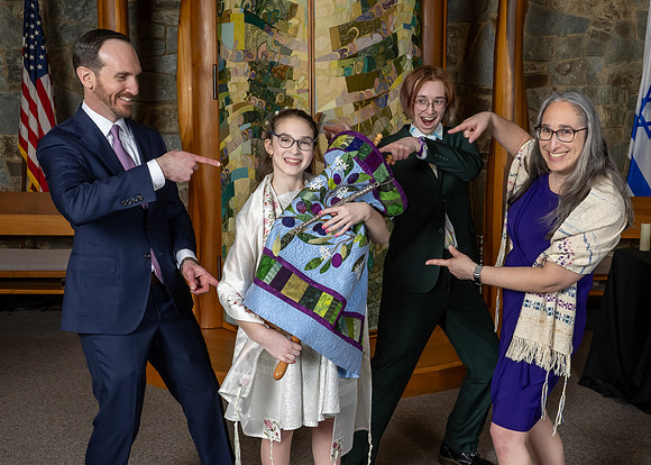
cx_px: 389
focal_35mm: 44
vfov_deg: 31.7
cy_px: 216
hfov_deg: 43.2
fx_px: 818
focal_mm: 24
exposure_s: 1/200
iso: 500
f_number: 8
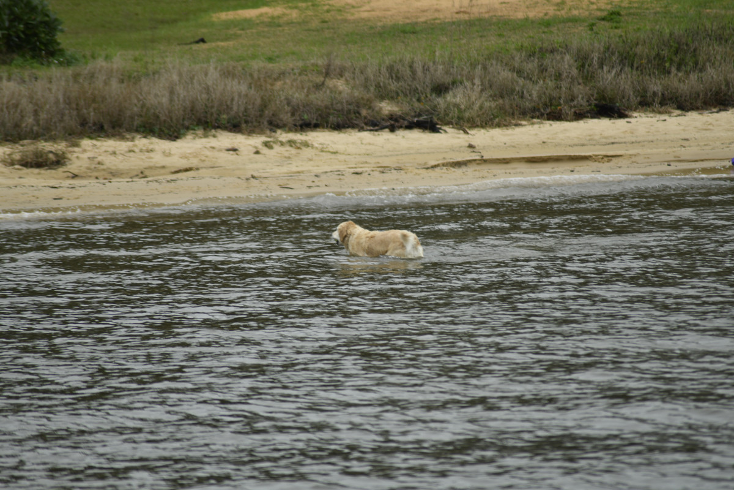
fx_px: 6116
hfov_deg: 6.9
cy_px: 245
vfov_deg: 4.6
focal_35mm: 300
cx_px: 367
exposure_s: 1/200
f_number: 5.6
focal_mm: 300
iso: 200
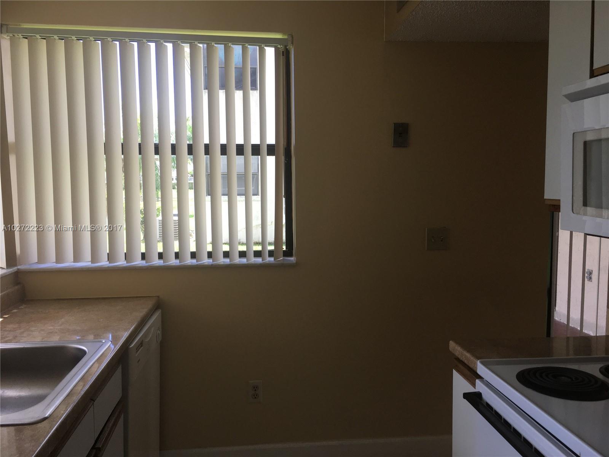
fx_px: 510
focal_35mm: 29
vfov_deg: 48.2
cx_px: 304
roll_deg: +0.9
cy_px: 228
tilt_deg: -4.4
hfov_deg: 61.7
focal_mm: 4.15
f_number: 2.2
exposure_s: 1/120
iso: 32
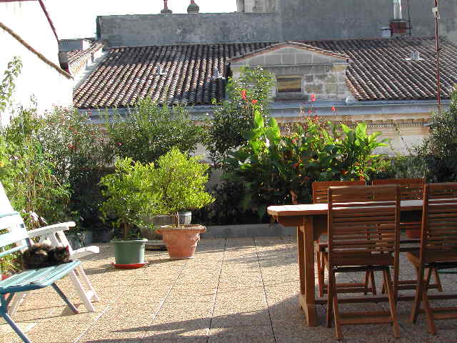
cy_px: 172
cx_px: 228
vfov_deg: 37.7
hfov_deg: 49.0
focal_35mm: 38
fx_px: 502
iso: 100
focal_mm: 14.2
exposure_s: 1/304
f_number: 3.7
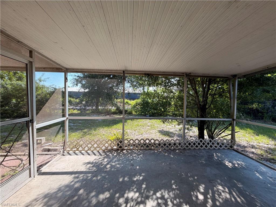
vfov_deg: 85.7
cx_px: 138
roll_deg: -0.8
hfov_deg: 102.1
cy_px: 104
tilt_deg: -3.0
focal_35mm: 14
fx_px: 112
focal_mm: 2.22
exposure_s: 1/200
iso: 40
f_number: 2.2
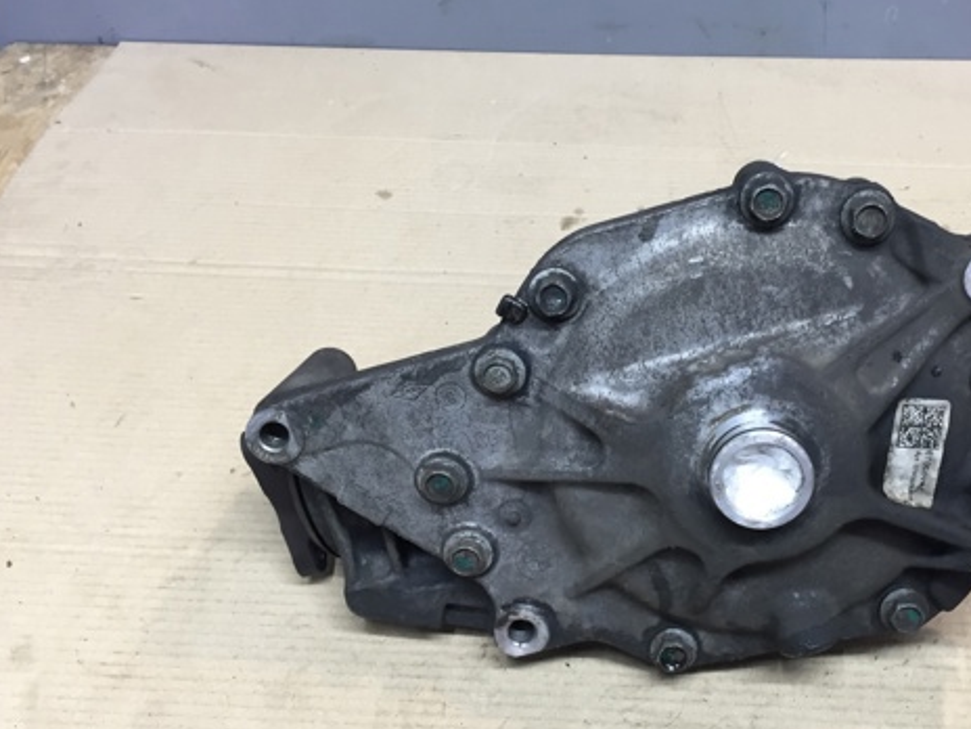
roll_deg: +0.2
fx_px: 1122
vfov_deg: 36.0
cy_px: 360
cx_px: 649
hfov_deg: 46.1
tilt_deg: -43.9
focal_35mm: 40
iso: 80
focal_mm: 4.15
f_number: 2.2
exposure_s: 1/33
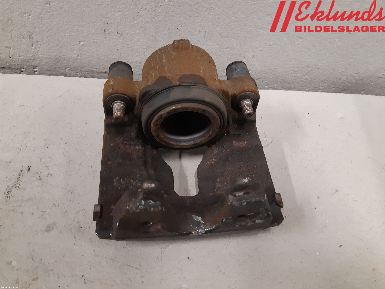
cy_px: 144
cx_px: 192
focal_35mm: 26
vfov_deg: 53.1
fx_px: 289
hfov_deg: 67.3
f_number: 1.7
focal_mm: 3.93
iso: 250
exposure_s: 1/50
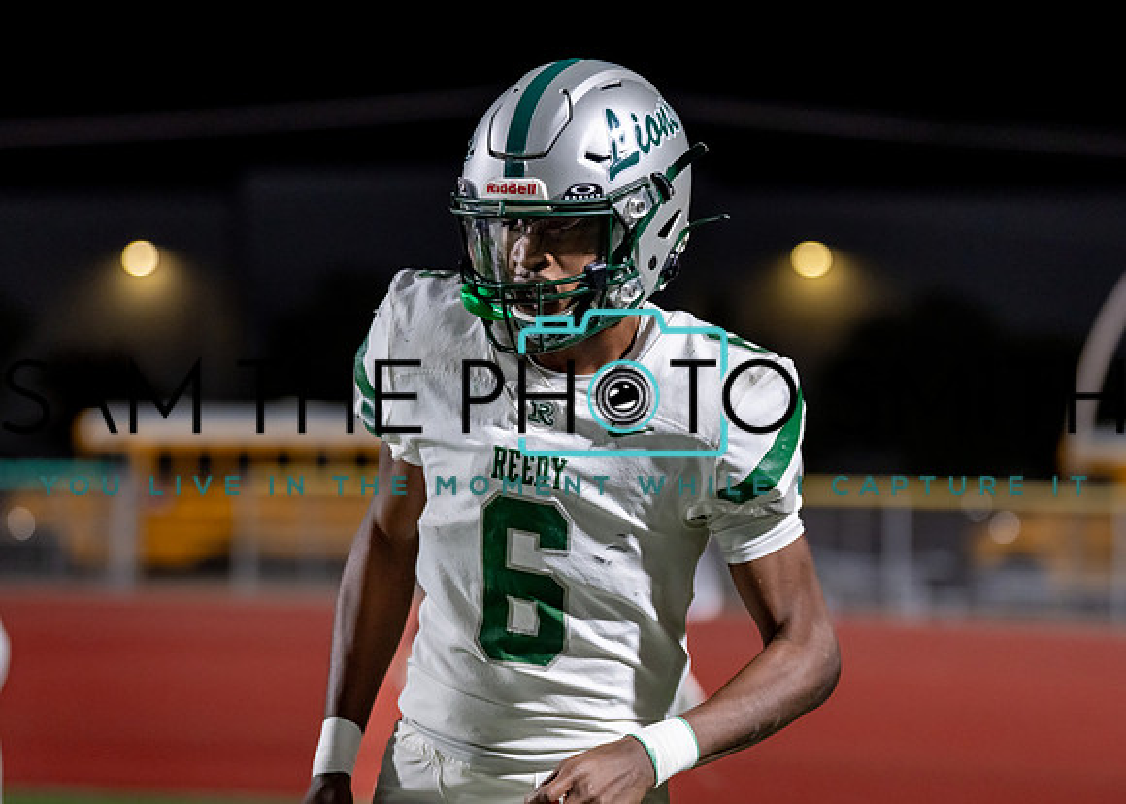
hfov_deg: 13.7
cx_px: 560
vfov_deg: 9.8
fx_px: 4679
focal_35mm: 146
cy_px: 359
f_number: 2.8
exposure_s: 1/1250
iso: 3200
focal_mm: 117
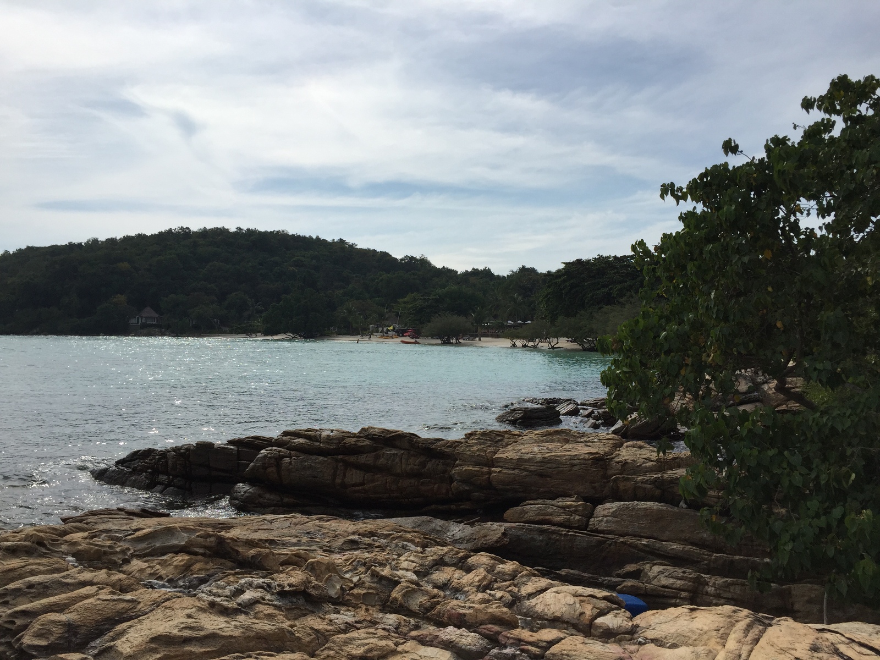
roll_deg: -1.5
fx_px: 737
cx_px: 440
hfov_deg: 61.7
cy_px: 330
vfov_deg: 48.2
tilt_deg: -0.4
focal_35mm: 29
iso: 32
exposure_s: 1/4950
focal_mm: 4.15
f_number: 2.2
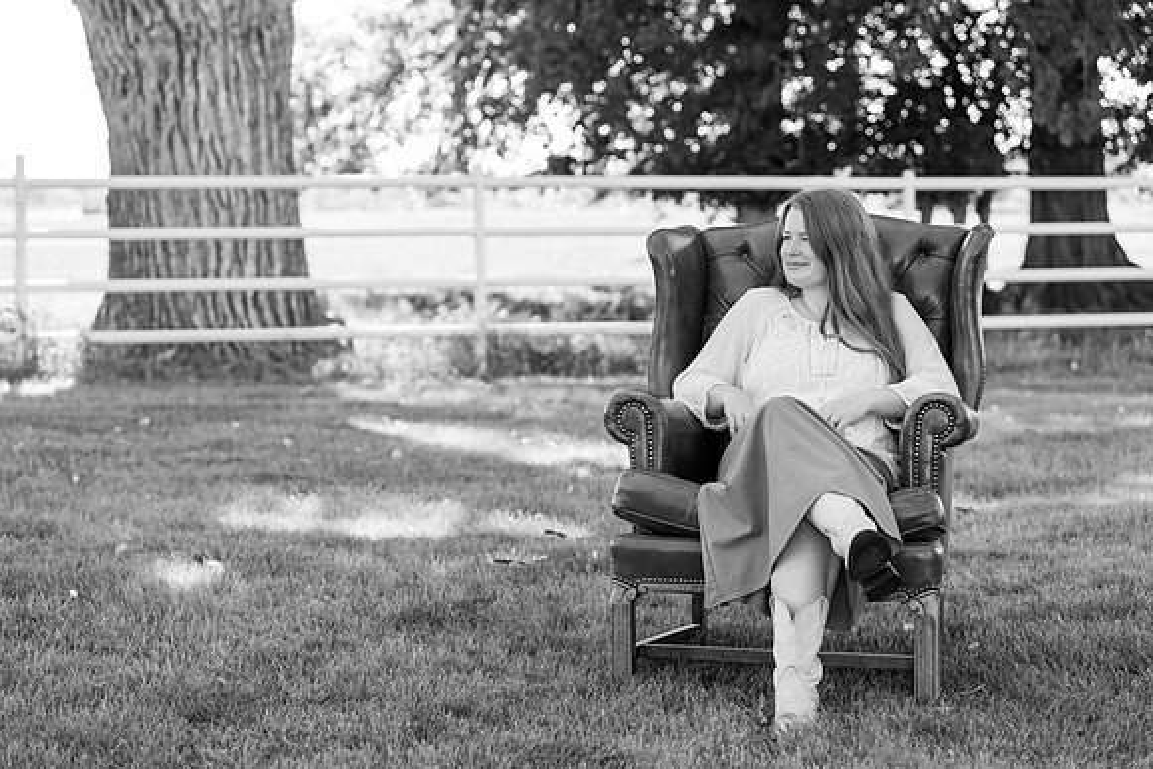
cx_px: 576
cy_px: 384
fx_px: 2242
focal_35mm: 70
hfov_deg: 28.8
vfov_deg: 19.5
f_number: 3.5
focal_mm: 70
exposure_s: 1/400
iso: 320
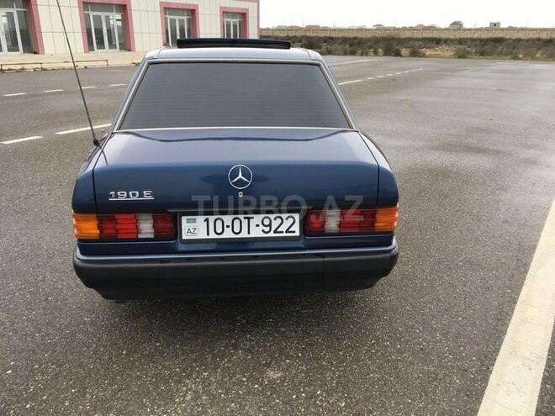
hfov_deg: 61.7
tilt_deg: -20.2
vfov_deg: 48.2
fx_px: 465
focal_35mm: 29
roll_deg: -1.3
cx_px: 278
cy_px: 208
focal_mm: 4.15
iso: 25
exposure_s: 1/292
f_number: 2.2
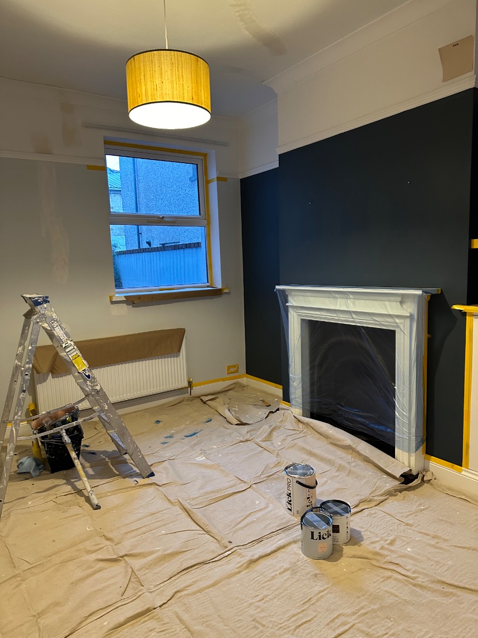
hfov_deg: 56.8
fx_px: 442
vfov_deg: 71.6
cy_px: 319
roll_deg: +1.4
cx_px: 239
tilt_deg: -6.6
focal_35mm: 24
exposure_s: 1/50
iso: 500
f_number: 1.78
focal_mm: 6.86
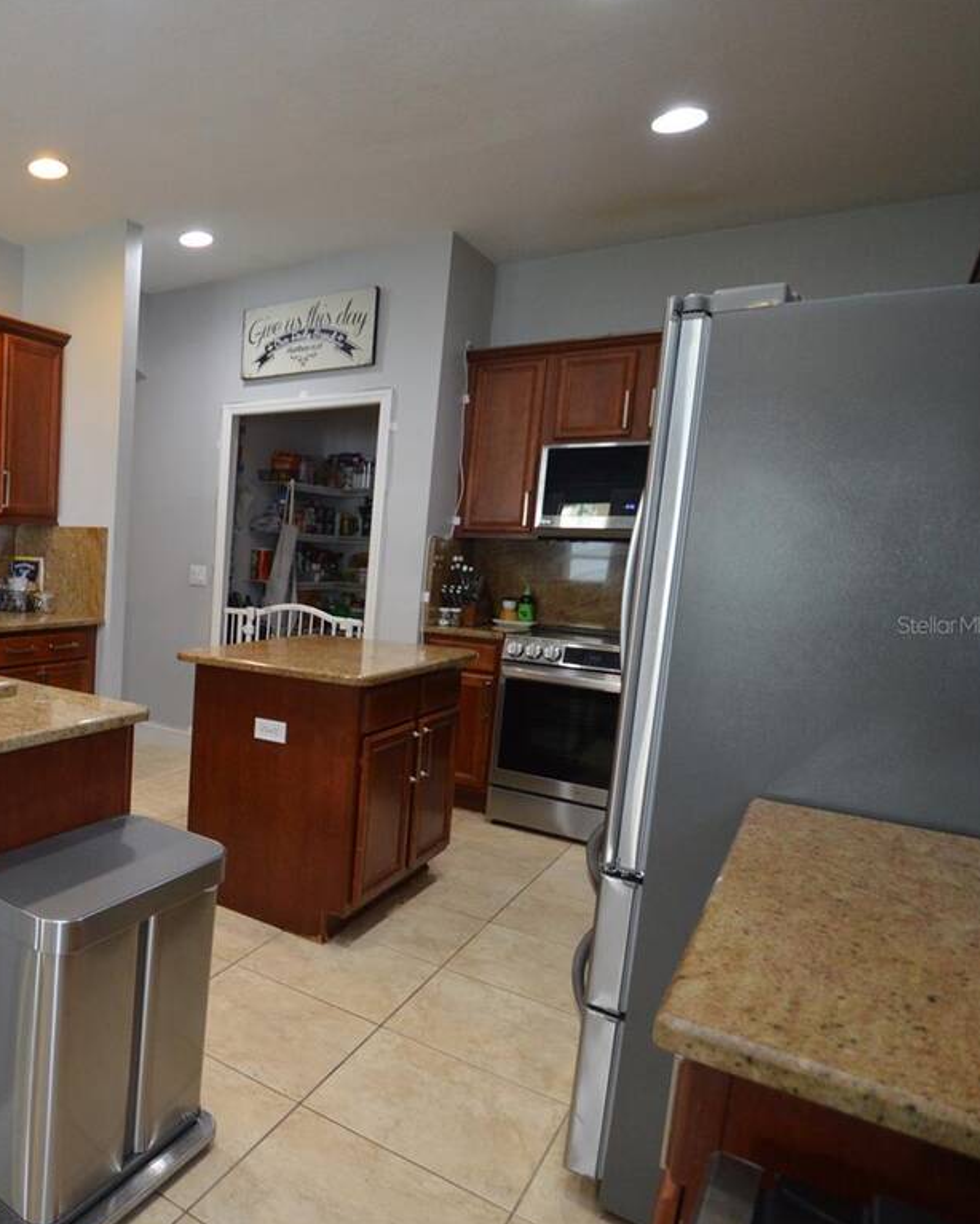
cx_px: 46
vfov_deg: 75.0
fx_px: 797
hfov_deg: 52.8
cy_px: 625
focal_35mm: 22
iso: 800
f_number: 3.5
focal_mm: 10
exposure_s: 1/60
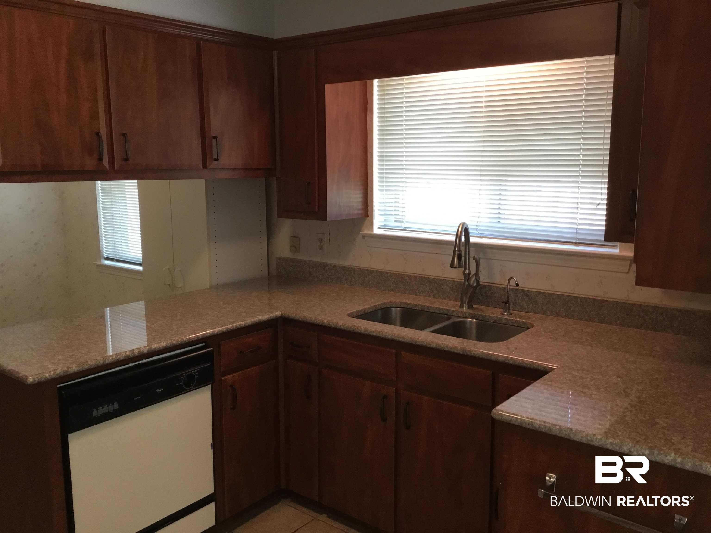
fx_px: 637
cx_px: 356
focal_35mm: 31
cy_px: 266
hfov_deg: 58.4
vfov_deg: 45.4
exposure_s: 1/30
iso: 80
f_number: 2.4
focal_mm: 3.3
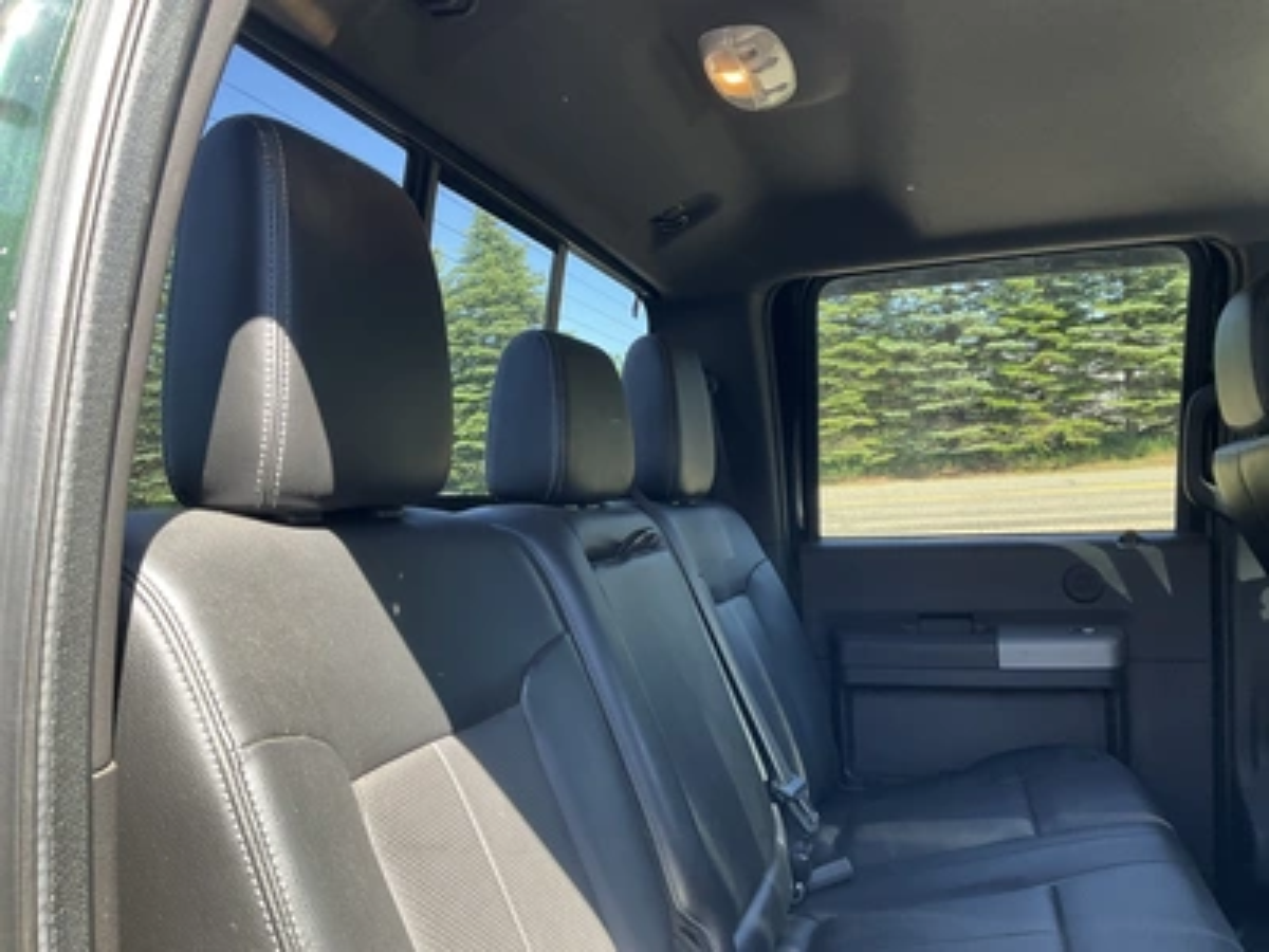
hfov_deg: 61.7
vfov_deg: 48.2
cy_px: 476
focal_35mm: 29
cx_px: 634
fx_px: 1063
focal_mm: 3
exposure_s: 1/122
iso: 32
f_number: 1.8
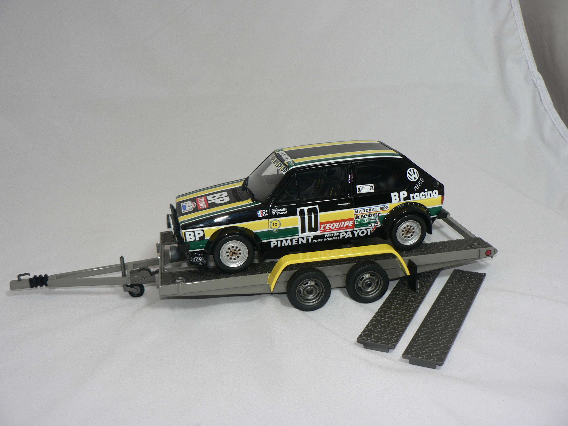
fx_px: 591
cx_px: 284
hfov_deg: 51.4
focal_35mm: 36
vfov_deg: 39.7
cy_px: 213
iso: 80
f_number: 2.8
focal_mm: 6
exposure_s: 1/60
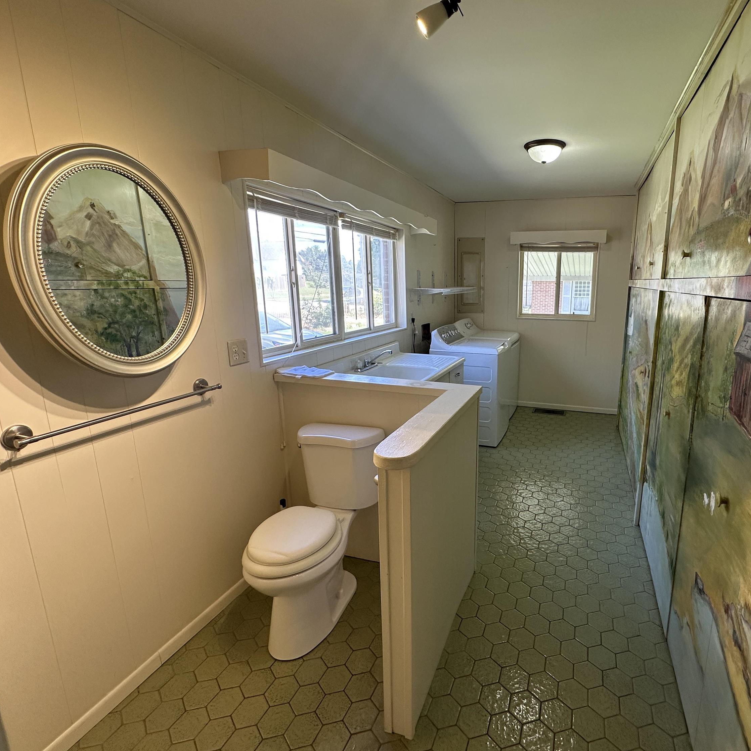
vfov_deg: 83.9
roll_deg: +0.0
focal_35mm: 17
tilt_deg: -10.8
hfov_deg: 82.4
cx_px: 470
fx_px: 417
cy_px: 365
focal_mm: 2.22
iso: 100
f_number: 2.2
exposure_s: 1/120
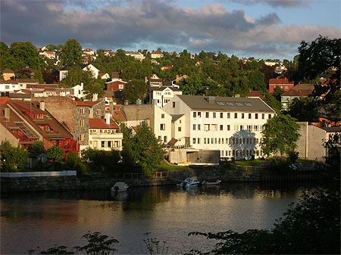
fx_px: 1034
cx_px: 170
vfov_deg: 14.1
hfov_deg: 18.7
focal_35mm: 105
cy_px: 128
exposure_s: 1/281
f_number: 4.9
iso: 50
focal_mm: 17.4
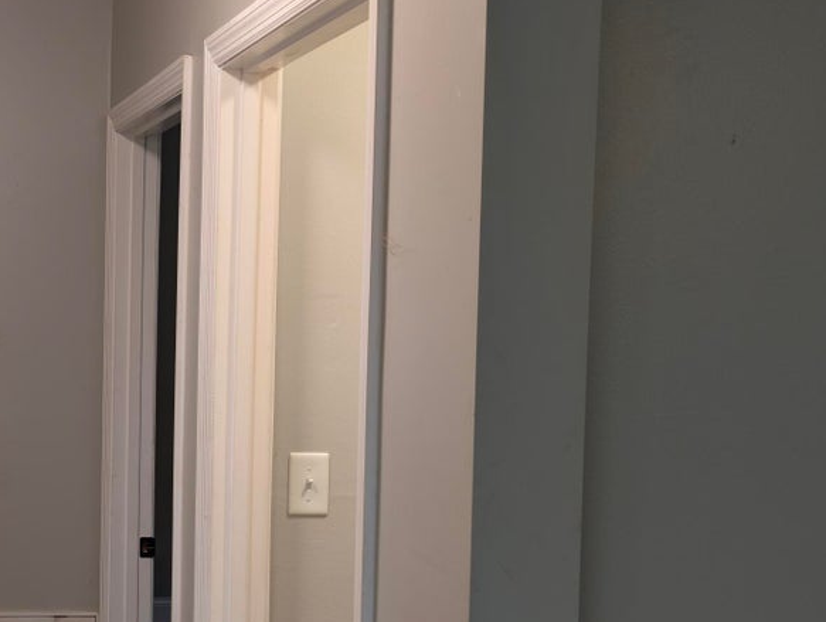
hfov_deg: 31.5
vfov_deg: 26.1
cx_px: -16
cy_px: 391
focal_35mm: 56
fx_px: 1338
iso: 52
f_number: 1.68
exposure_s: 1/40
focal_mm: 6.9
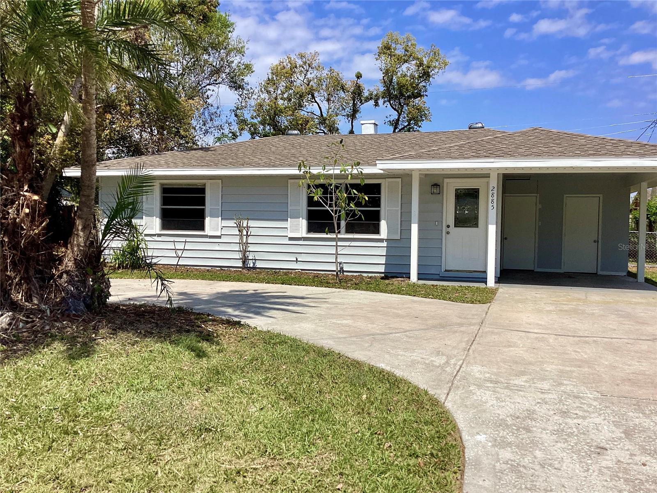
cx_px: 328
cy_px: 246
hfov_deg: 58.4
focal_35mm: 31
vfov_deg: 45.4
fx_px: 588
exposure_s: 1/2331
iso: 25
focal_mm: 3.3
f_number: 2.4
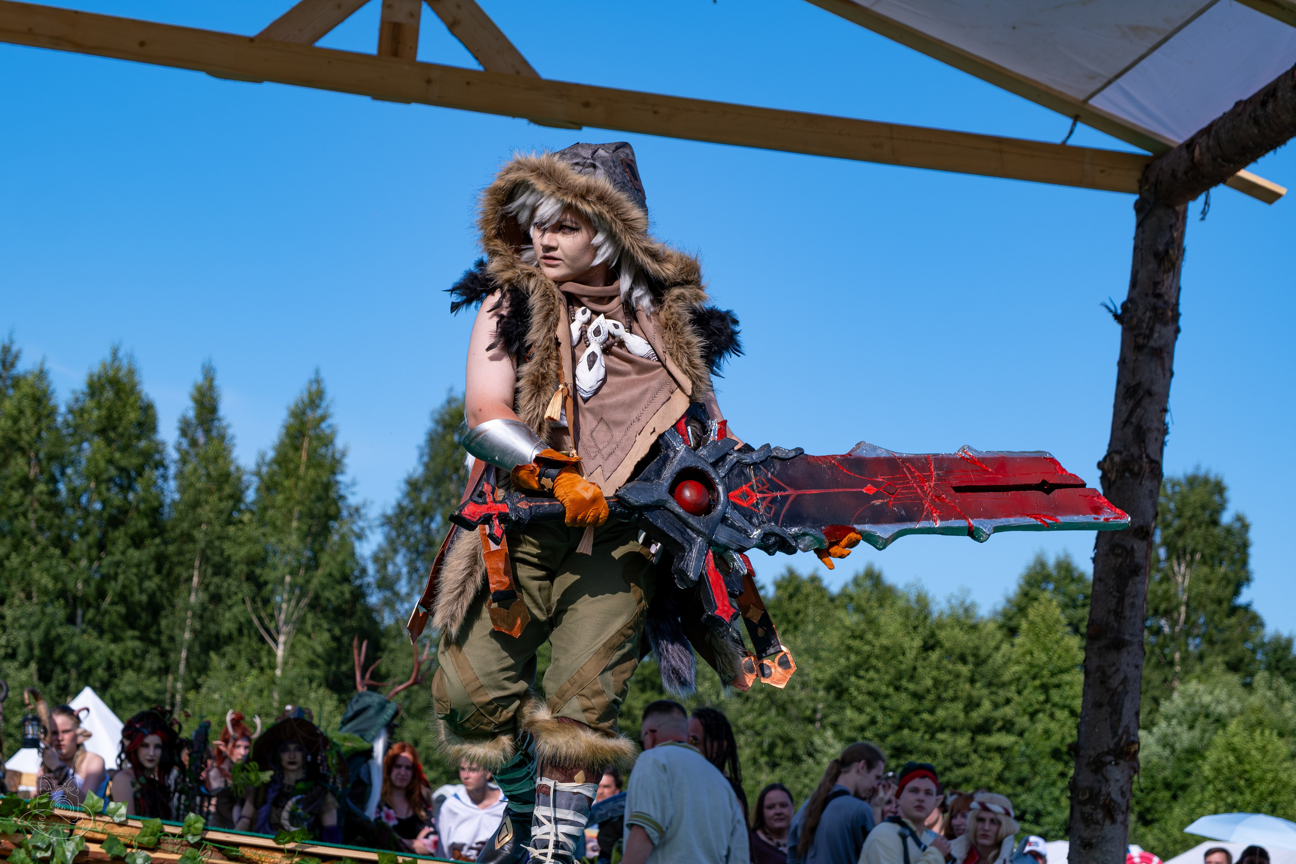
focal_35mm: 81
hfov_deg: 25.0
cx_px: 575
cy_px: 422
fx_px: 2924
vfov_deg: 16.8
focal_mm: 45.5
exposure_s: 1/1250
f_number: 4
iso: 160
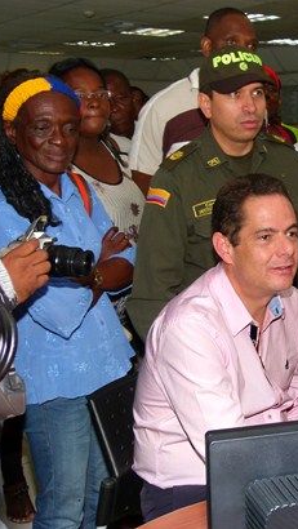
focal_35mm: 57
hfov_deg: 19.9
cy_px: 264
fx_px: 800
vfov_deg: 36.6
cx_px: 348
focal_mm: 7
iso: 100
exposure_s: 1/60
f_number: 3.6
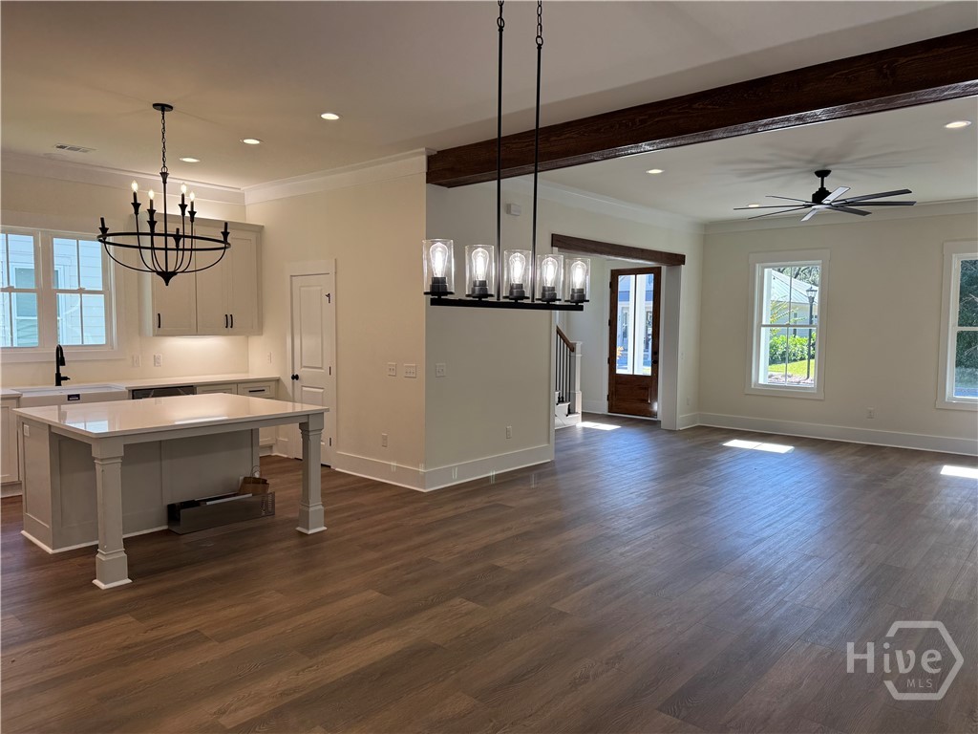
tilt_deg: -4.2
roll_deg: -0.8
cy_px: 367
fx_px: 678
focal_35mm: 24
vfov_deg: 56.8
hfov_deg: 71.6
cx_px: 489
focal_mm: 6.76
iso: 80
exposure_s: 1/162
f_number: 1.78
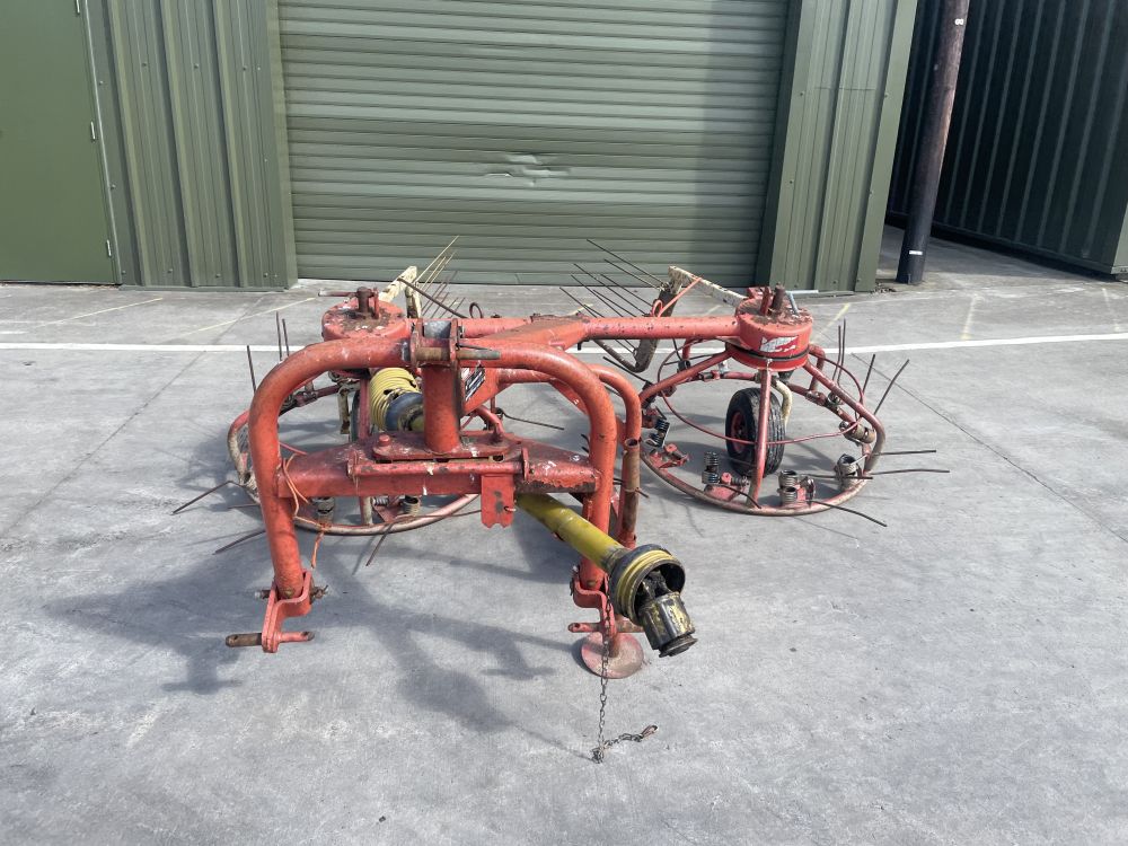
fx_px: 847
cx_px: 564
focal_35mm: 26
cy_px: 423
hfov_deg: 67.3
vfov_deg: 53.1
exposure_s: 1/955
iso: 32
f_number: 1.6
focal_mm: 4.2
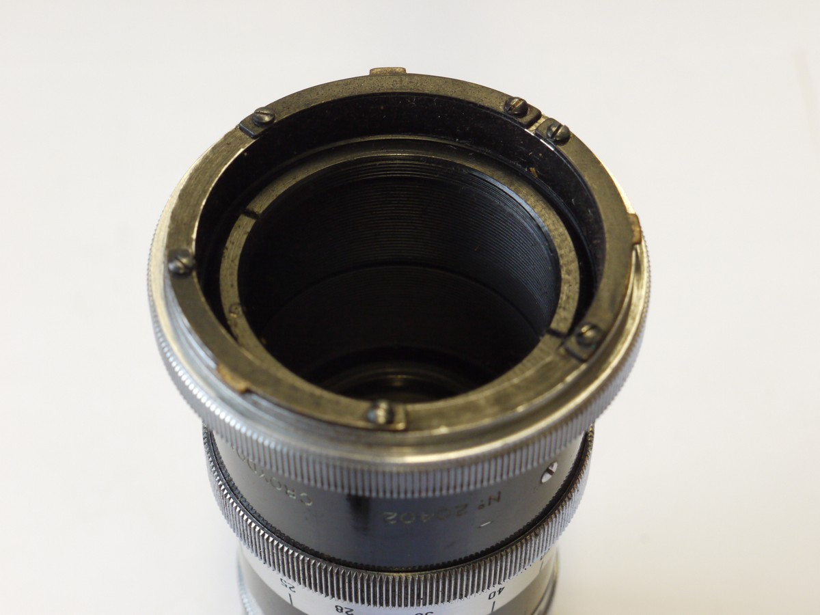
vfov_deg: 18.0
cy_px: 308
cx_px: 410
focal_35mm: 82
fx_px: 1942
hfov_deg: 23.8
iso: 800
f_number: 8
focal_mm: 41
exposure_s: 1/50
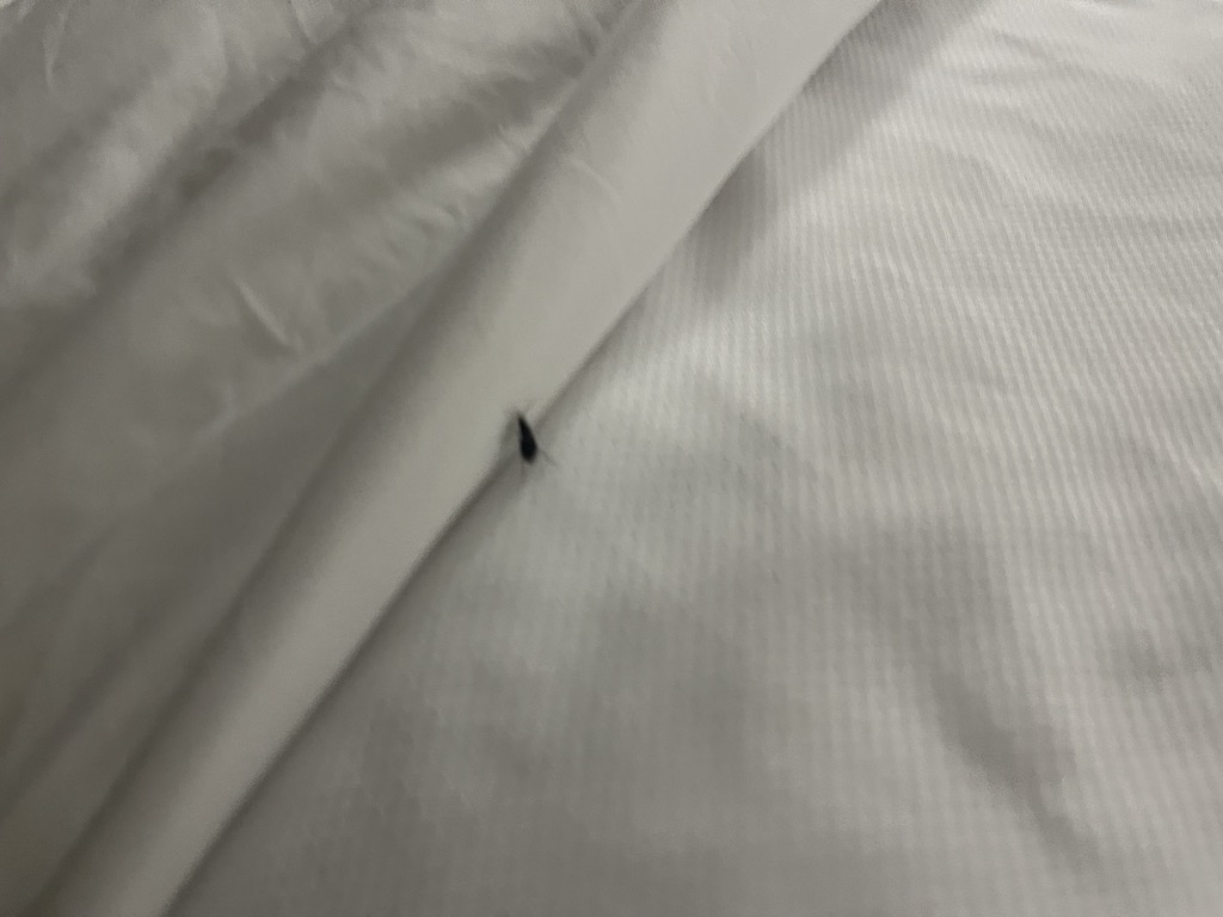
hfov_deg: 67.3
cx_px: 612
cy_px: 458
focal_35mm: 26
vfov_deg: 53.1
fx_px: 919
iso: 400
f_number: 1.6
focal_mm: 5.1
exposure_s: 1/40
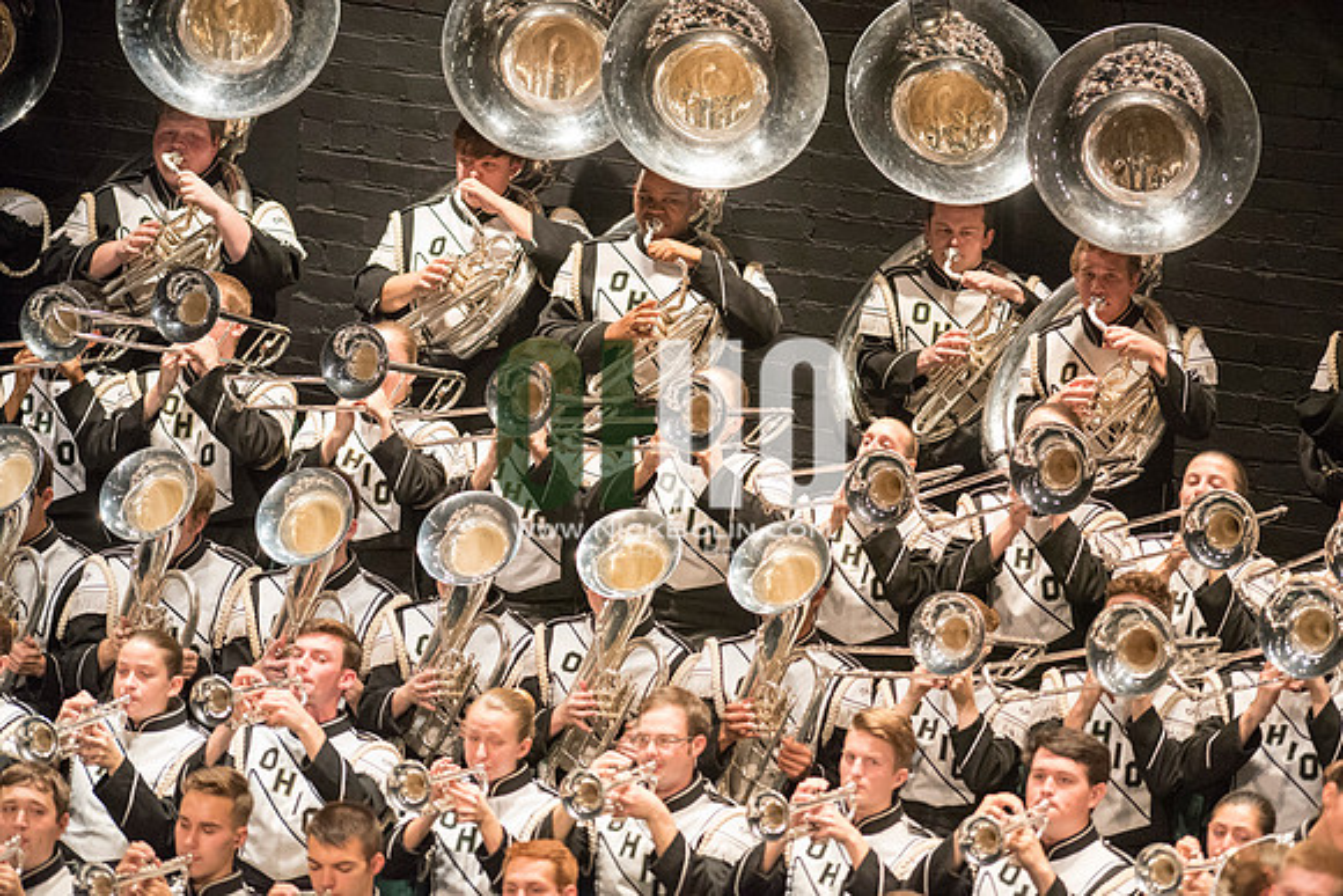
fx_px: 11194
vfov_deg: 4.6
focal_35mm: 300
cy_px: 448
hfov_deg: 6.9
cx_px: 672
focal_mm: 300
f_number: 2.8
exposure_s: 1/500
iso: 4000
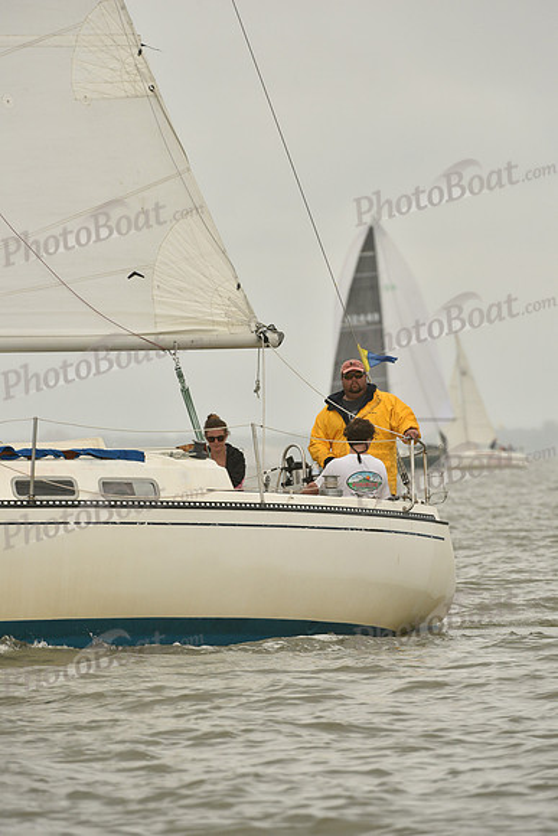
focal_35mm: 400
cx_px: 279
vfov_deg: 5.2
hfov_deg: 3.4
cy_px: 418
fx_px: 9294
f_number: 9
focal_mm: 400
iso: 400
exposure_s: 1/1000
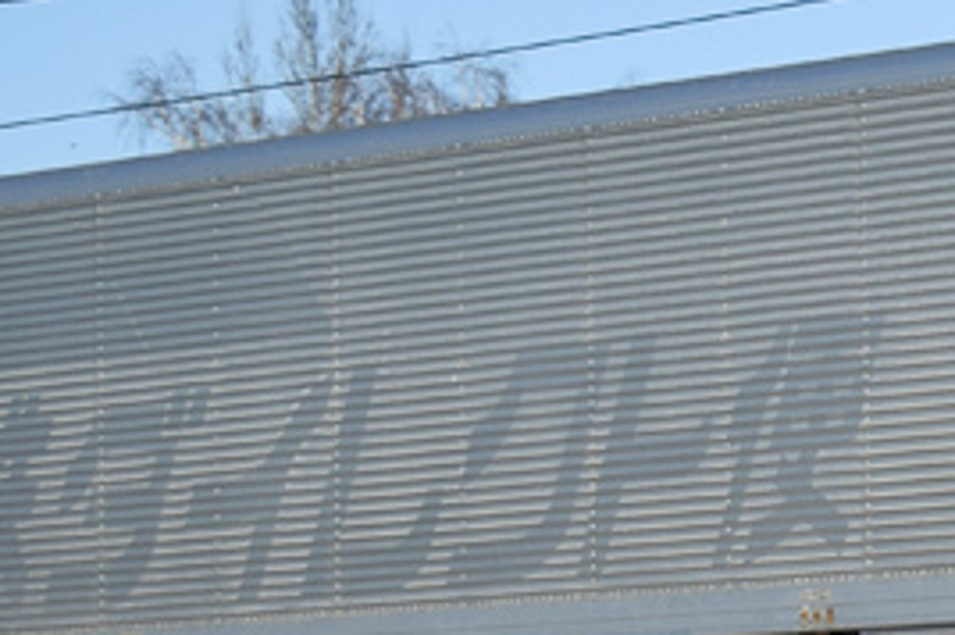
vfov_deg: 5.1
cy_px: 446
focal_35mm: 269
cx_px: 1468
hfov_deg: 7.5
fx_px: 7127
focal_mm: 40
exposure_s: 1/800
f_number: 6.3
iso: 100
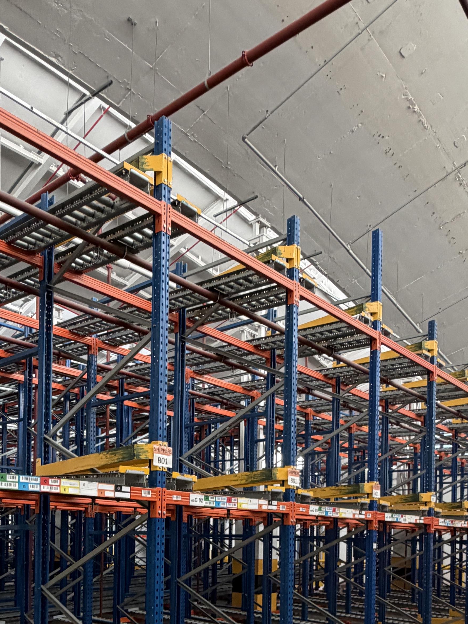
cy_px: 545
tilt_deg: +0.6
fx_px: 613
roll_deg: -2.2
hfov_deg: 41.8
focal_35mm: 34
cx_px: 213
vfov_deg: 49.0
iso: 250
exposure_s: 1/121
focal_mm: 2.22
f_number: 2.2
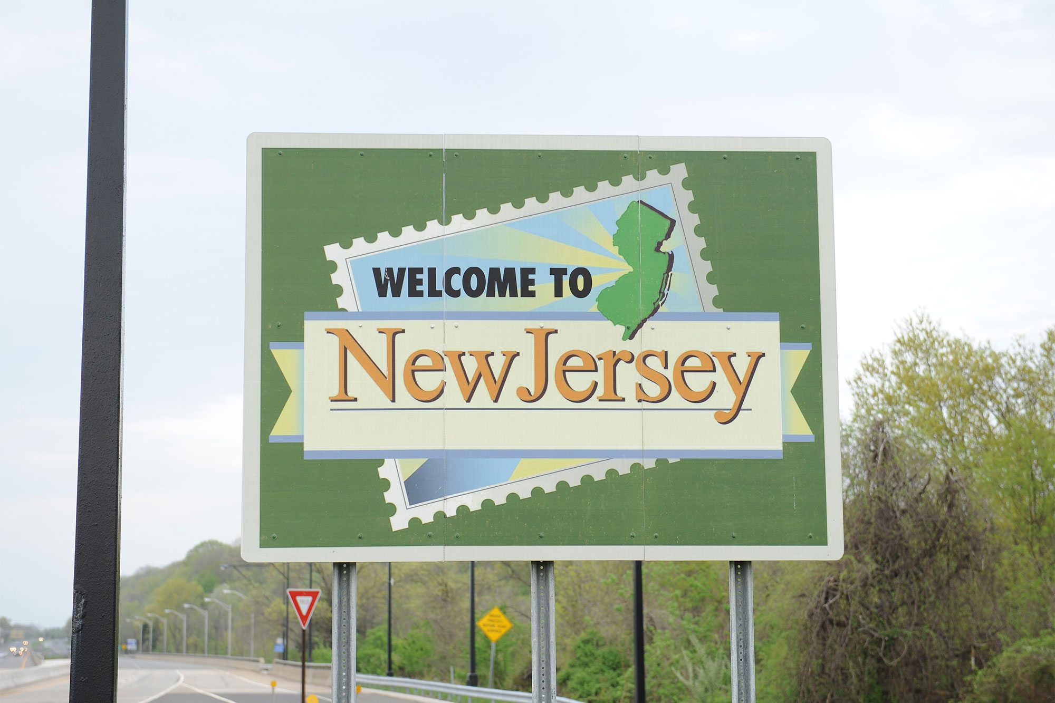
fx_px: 2051
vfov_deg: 19.5
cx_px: 528
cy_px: 352
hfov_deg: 28.8
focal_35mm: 70
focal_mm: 70
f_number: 4.5
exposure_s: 1/500
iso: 320
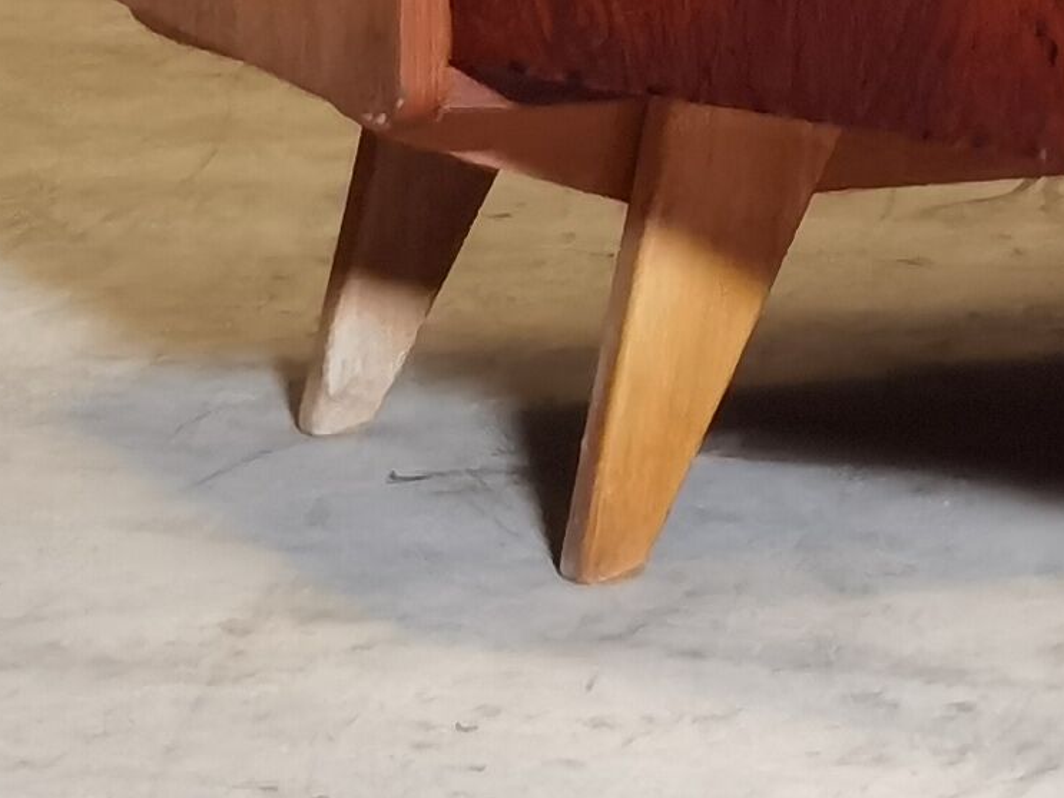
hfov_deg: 7.5
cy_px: -850
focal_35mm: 248
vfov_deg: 5.8
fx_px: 7622
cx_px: 2386
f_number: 1.9
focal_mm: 6.71
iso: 400
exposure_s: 1/33.3
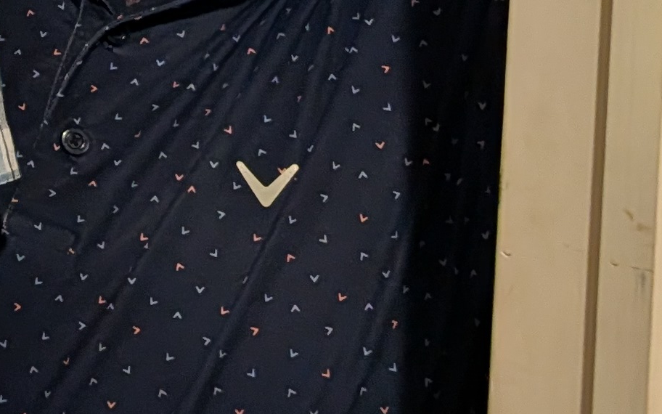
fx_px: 2057
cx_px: -803
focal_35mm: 114
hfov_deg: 14.1
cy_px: -116
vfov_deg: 11.2
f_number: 1.68
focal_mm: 6.9
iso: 393
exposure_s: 1/120
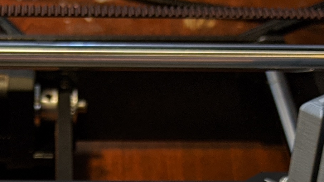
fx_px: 1125
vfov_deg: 8.5
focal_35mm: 131
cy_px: 436
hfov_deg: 16.2
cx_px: 34
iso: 57
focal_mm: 4.44
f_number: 1.8
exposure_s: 1/59.9
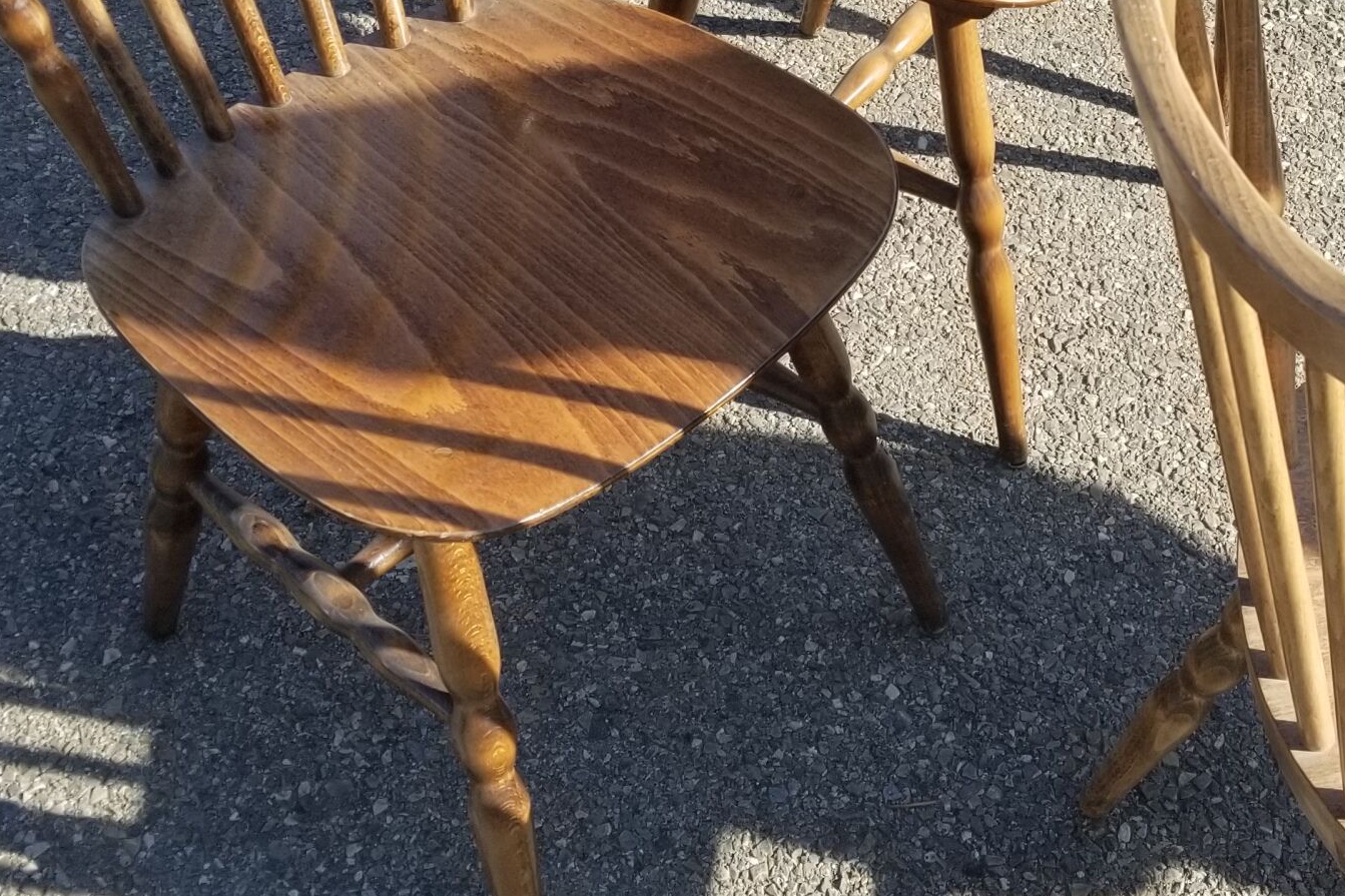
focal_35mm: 58
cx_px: 1004
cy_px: 222
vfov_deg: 23.1
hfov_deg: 33.8
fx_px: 2167
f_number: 1.7
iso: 50
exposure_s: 1/1048
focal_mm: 4.25
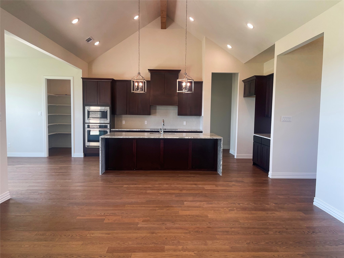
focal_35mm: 25
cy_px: 129
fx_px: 248
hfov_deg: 69.4
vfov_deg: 54.9
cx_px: 172
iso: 80
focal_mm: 5.1
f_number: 1.6
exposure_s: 1/120
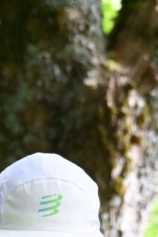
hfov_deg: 1.9
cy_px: 358
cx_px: 43
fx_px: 4850
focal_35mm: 736
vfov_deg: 2.8
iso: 11400
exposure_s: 1/1000
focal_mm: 140
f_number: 7.1
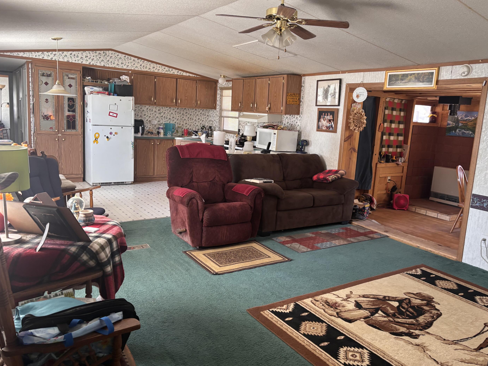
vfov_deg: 49.7
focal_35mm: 28
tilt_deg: -9.4
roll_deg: -4.0
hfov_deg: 63.4
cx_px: 247
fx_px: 395
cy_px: 183
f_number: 1.6
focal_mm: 5.96
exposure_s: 1/60
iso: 200
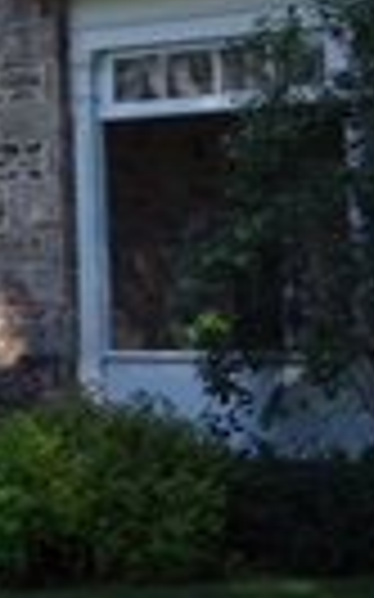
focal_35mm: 122
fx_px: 1992
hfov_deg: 10.3
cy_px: 99
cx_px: -243
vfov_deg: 16.9
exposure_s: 1/320
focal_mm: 4.1
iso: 80
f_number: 3.5
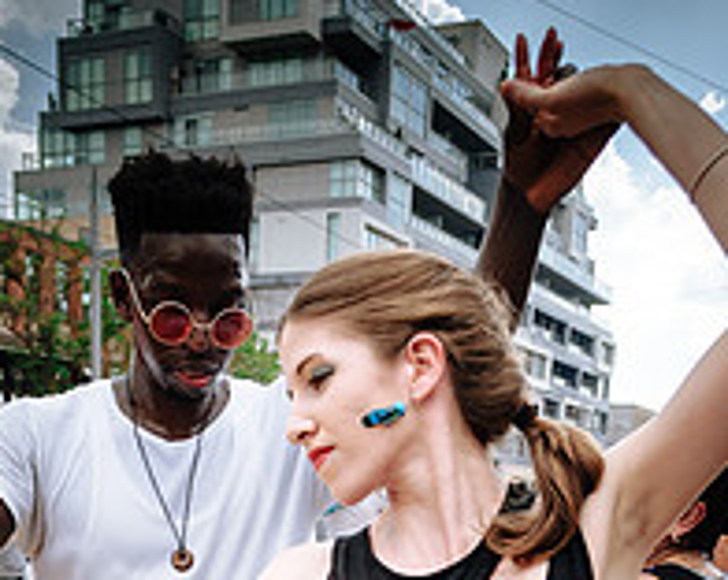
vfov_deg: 23.6
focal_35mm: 55
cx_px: 303
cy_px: 792
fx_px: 1183
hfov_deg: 34.1
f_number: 4
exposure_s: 1/1250
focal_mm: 17
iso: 100
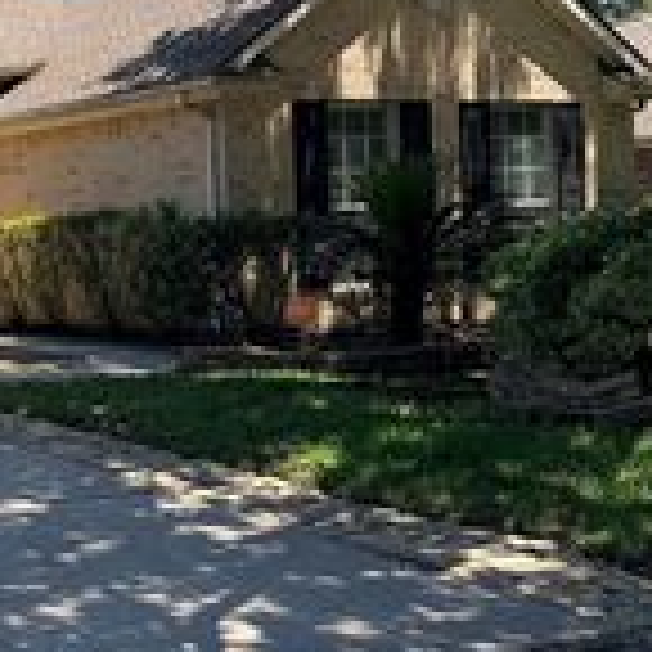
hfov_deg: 22.1
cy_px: 227
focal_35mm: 73
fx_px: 1556
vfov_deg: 23.6
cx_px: -108
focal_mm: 6.76
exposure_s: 1/3279
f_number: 1.78
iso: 80
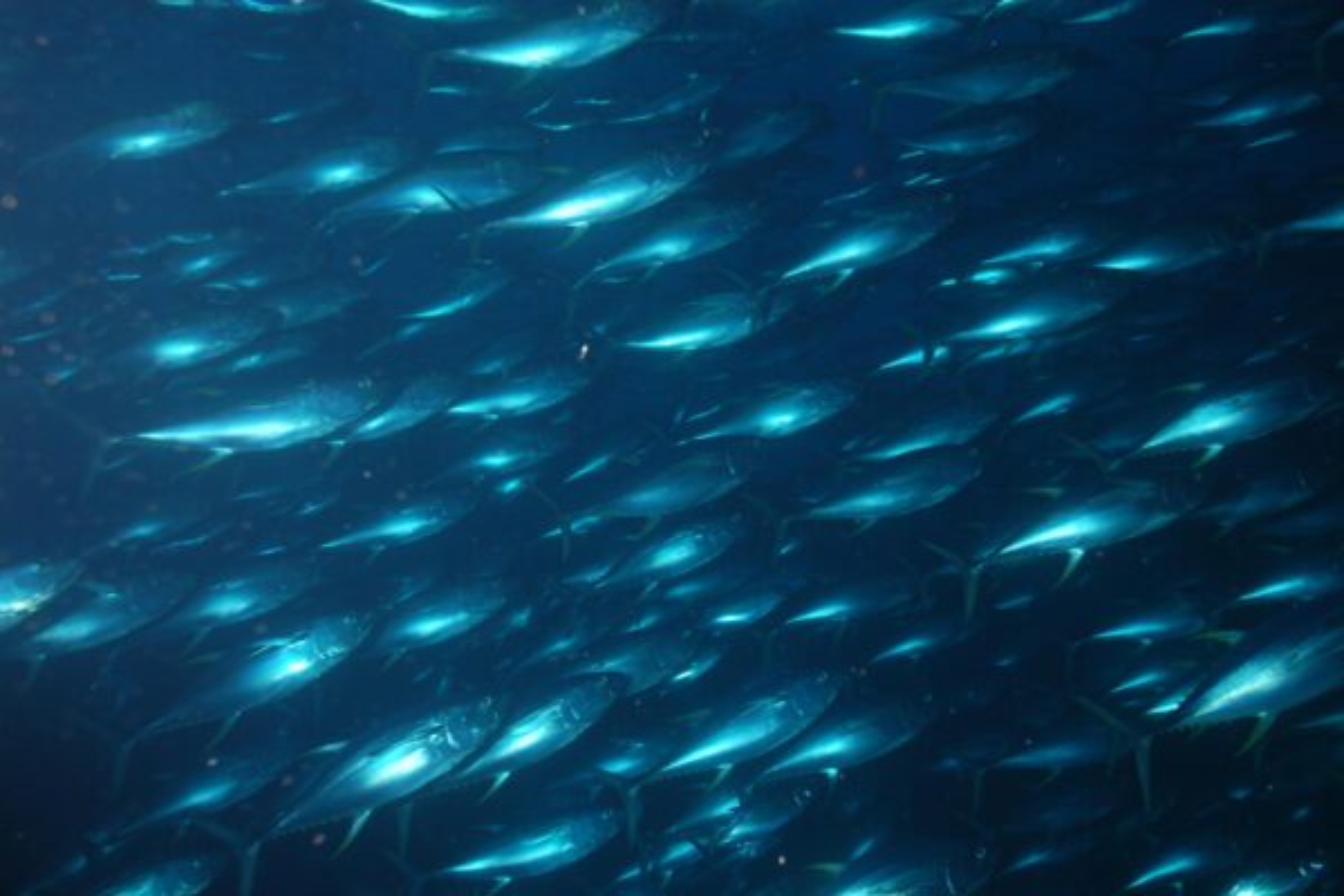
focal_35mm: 36
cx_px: 672
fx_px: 1344
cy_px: 448
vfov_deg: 36.9
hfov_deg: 53.1
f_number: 5.6
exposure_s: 1/100
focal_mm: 24
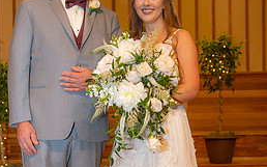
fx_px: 466
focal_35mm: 64
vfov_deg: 20.2
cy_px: 123
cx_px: 117
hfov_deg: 32.0
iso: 640
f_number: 4
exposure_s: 1/125
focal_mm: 36
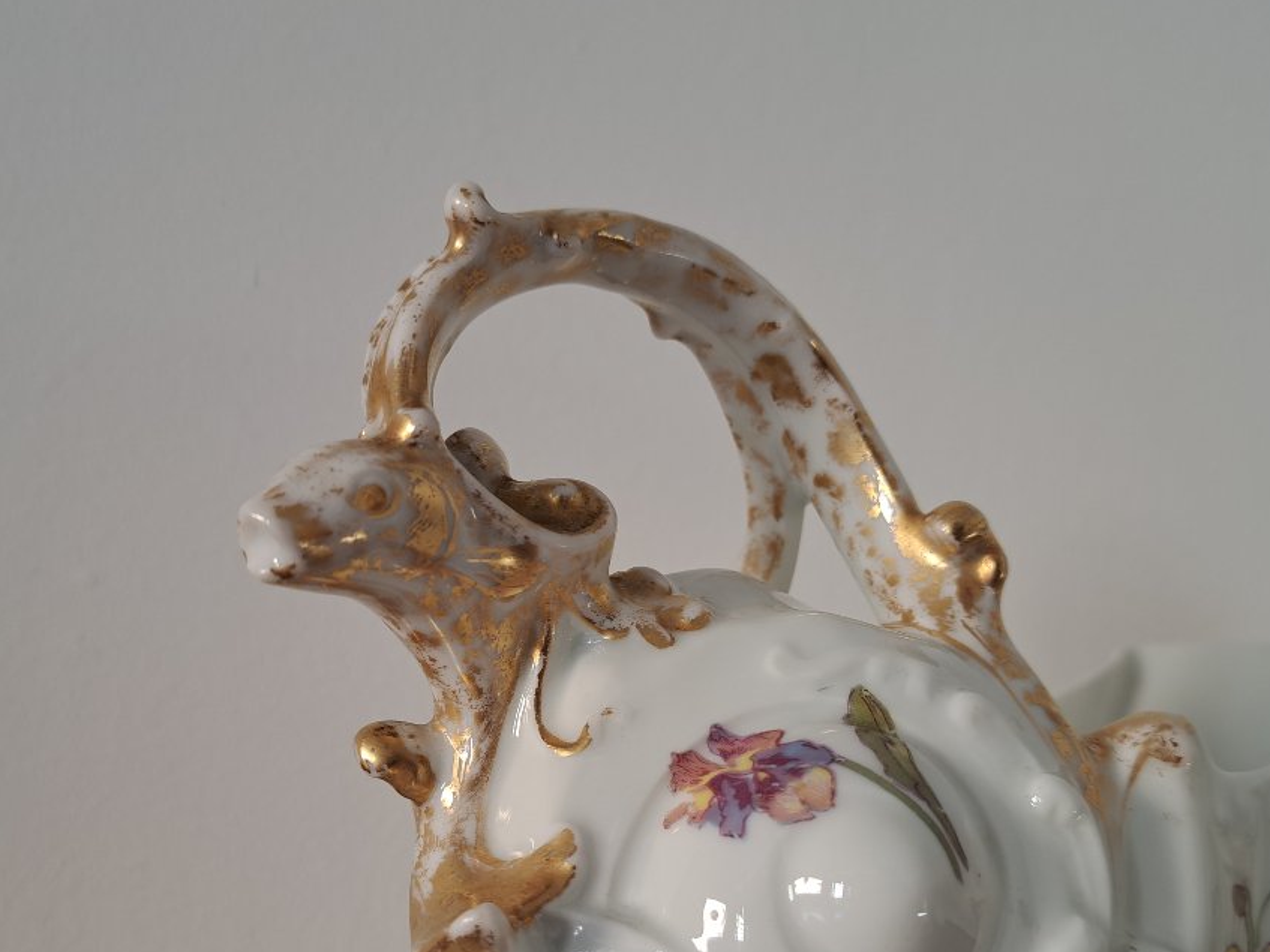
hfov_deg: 53.9
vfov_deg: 41.1
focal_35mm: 34
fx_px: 1247
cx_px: 585
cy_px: 657
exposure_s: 1/50
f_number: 1.8
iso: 50
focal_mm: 5.23
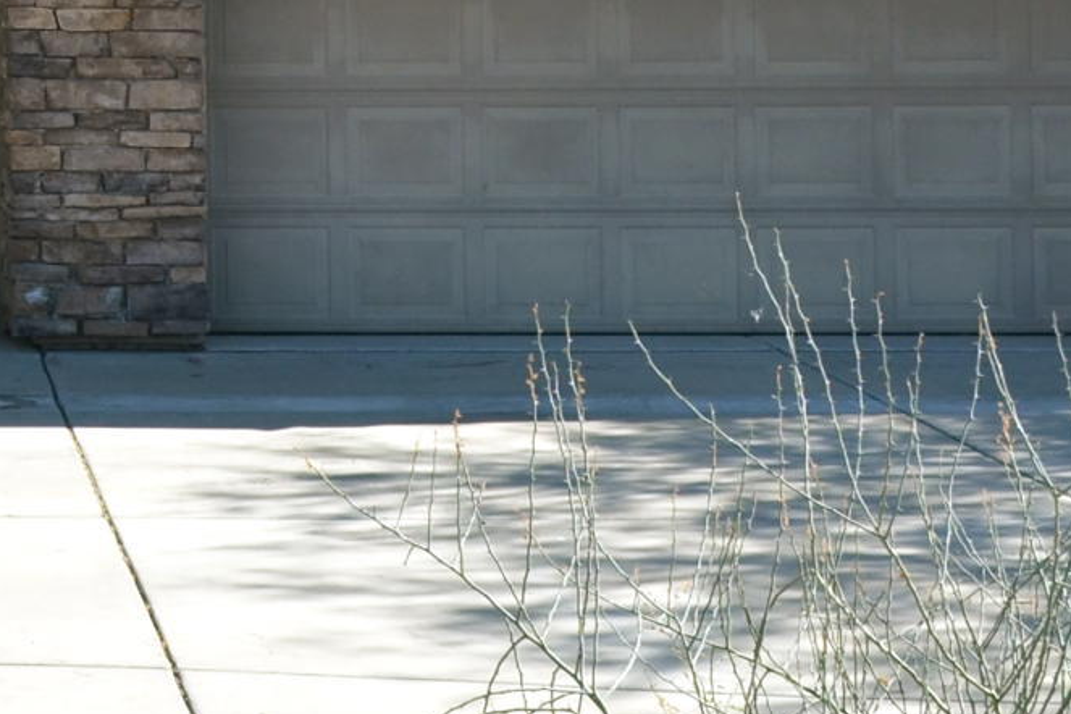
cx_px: -632
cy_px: -178
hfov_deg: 15.3
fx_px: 3629
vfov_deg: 11.0
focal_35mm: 122
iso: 200
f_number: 5.6
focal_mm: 18
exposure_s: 1/400
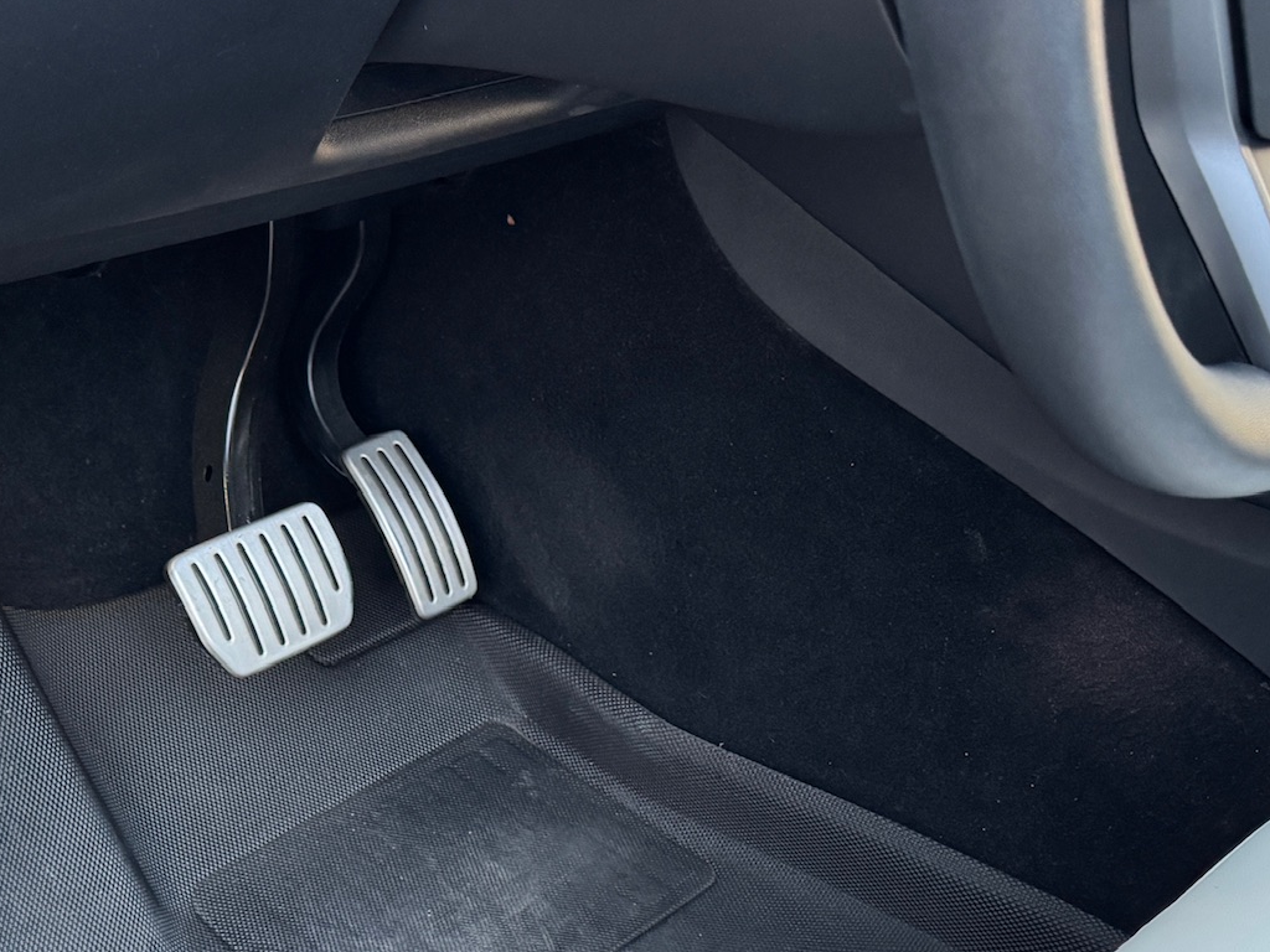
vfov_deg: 29.2
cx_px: 558
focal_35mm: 48
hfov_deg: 39.6
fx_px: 1761
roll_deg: -5.5
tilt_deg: -40.5
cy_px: 824
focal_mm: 6.76
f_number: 1.78
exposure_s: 1/60
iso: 500
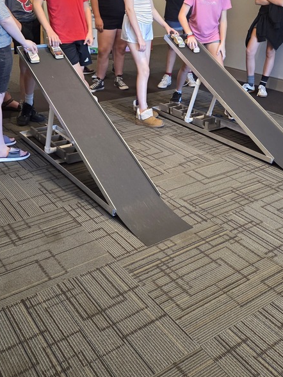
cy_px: 127
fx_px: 436
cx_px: 165
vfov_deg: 46.1
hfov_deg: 35.9
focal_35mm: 40
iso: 800
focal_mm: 5.4
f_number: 1.8
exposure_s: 1/120
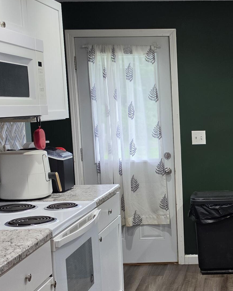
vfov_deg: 30.4
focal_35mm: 62
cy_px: 182
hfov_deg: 23.2
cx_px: 254
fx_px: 534
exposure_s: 1/120
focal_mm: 6.5
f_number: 1.4
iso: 125
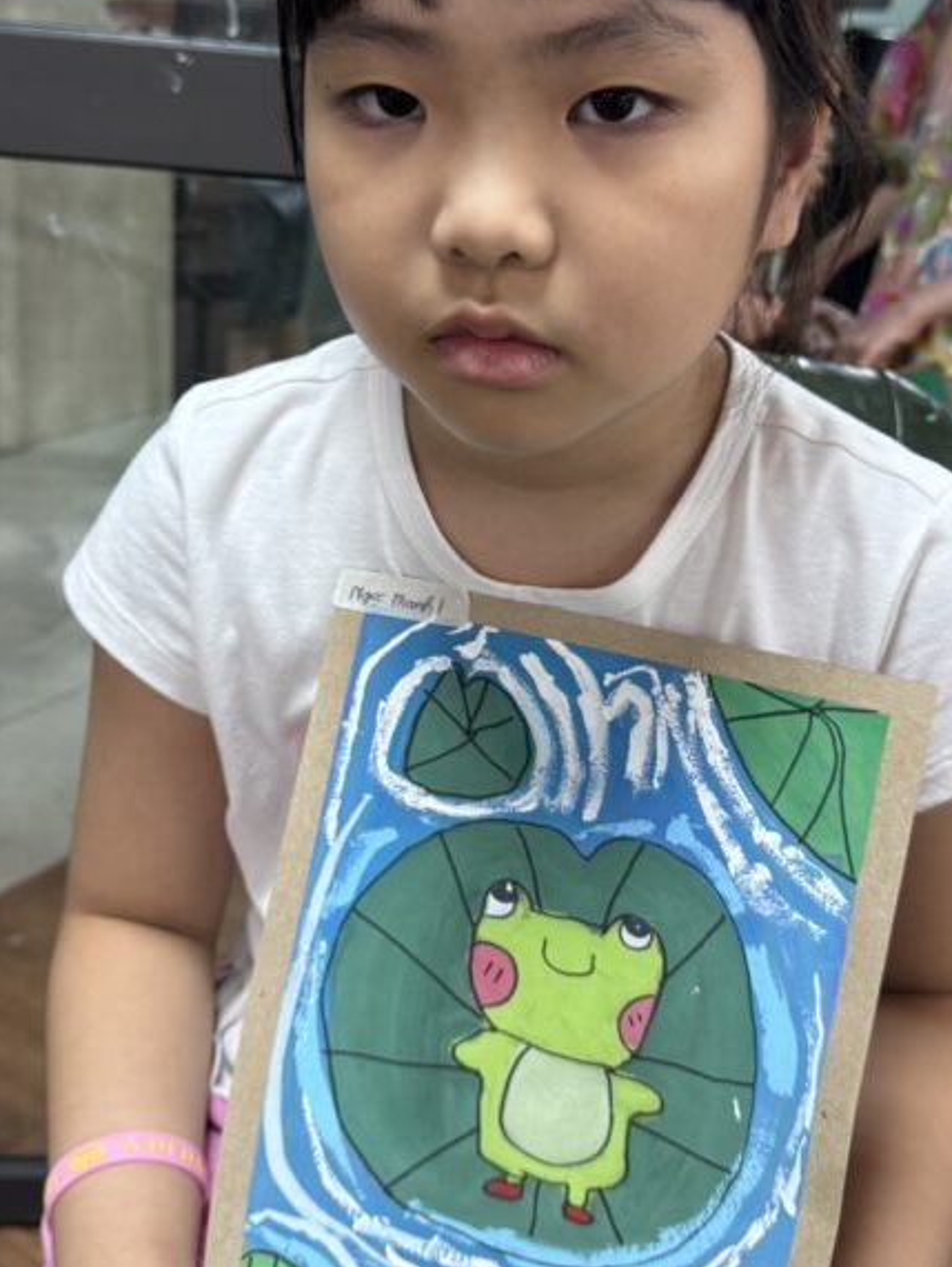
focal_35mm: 42
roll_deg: -5.3
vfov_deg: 44.5
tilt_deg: -17.0
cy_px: 506
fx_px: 1538
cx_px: 506
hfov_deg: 34.4
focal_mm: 6.76
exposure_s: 1/50
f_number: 1.78
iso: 160
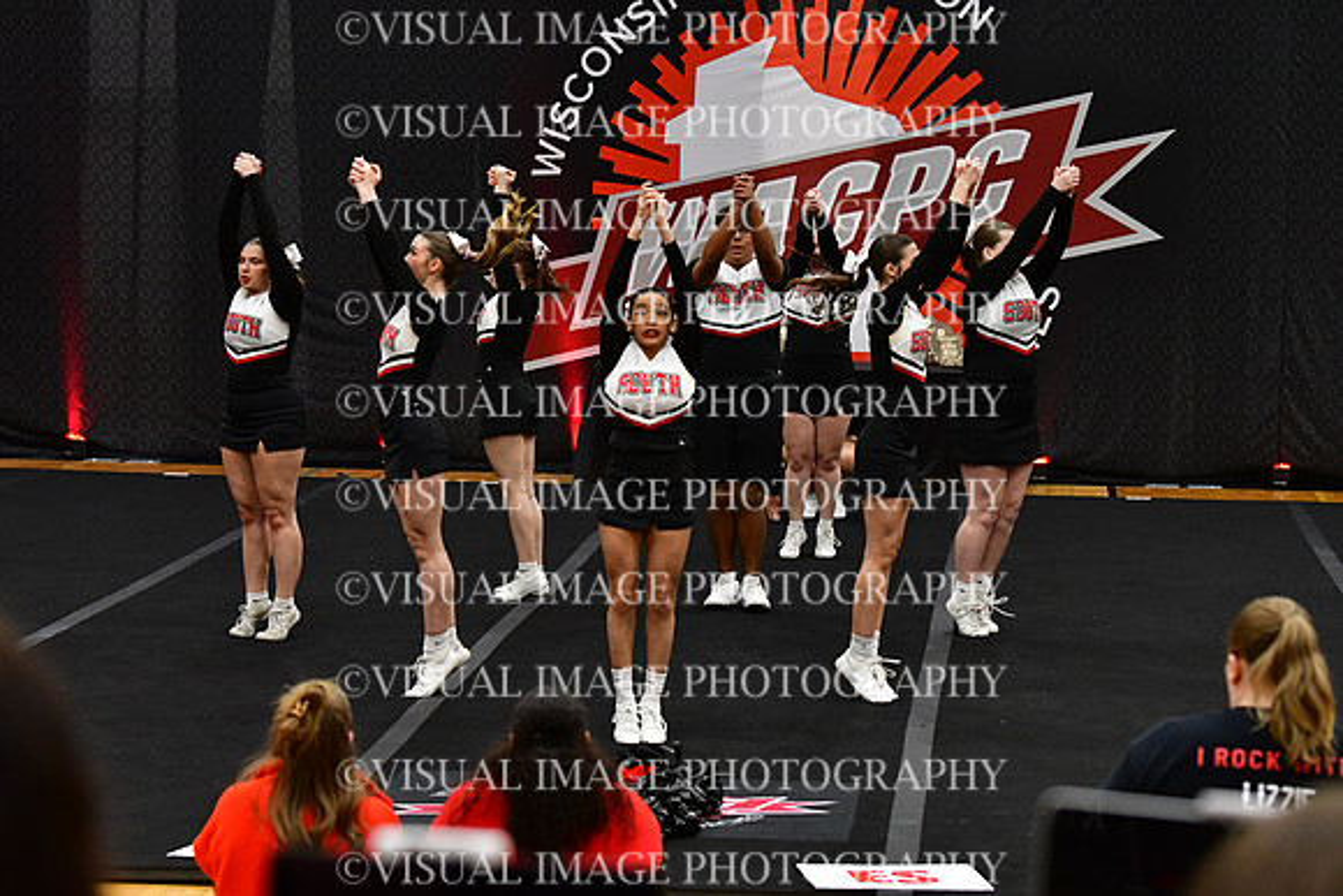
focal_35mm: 112
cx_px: 672
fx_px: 4179
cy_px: 448
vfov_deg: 12.2
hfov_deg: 18.3
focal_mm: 75
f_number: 4
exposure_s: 1/500
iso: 4000
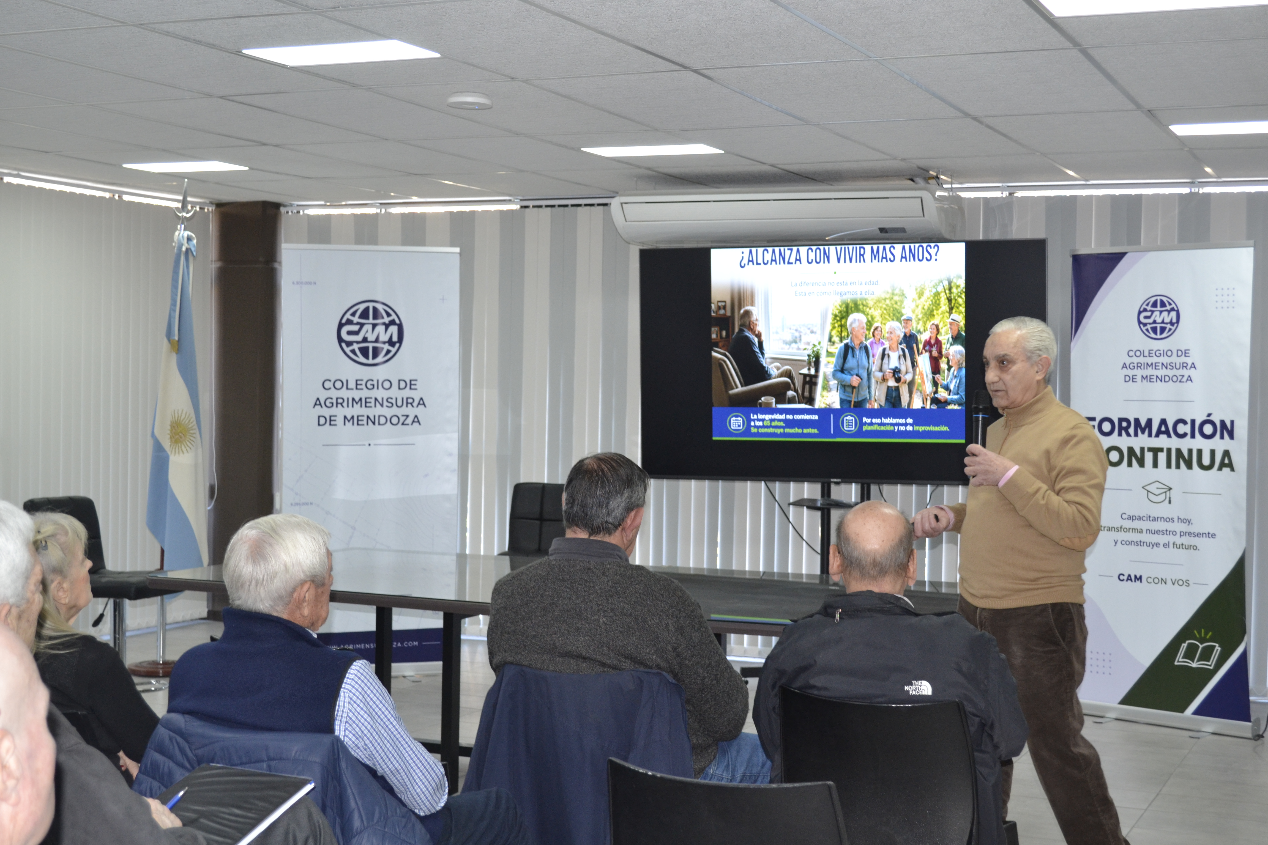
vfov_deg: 26.5
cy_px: 422
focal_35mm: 51
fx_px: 1796
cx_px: 634
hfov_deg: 38.9
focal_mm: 34
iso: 900
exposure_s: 1/60
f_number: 5
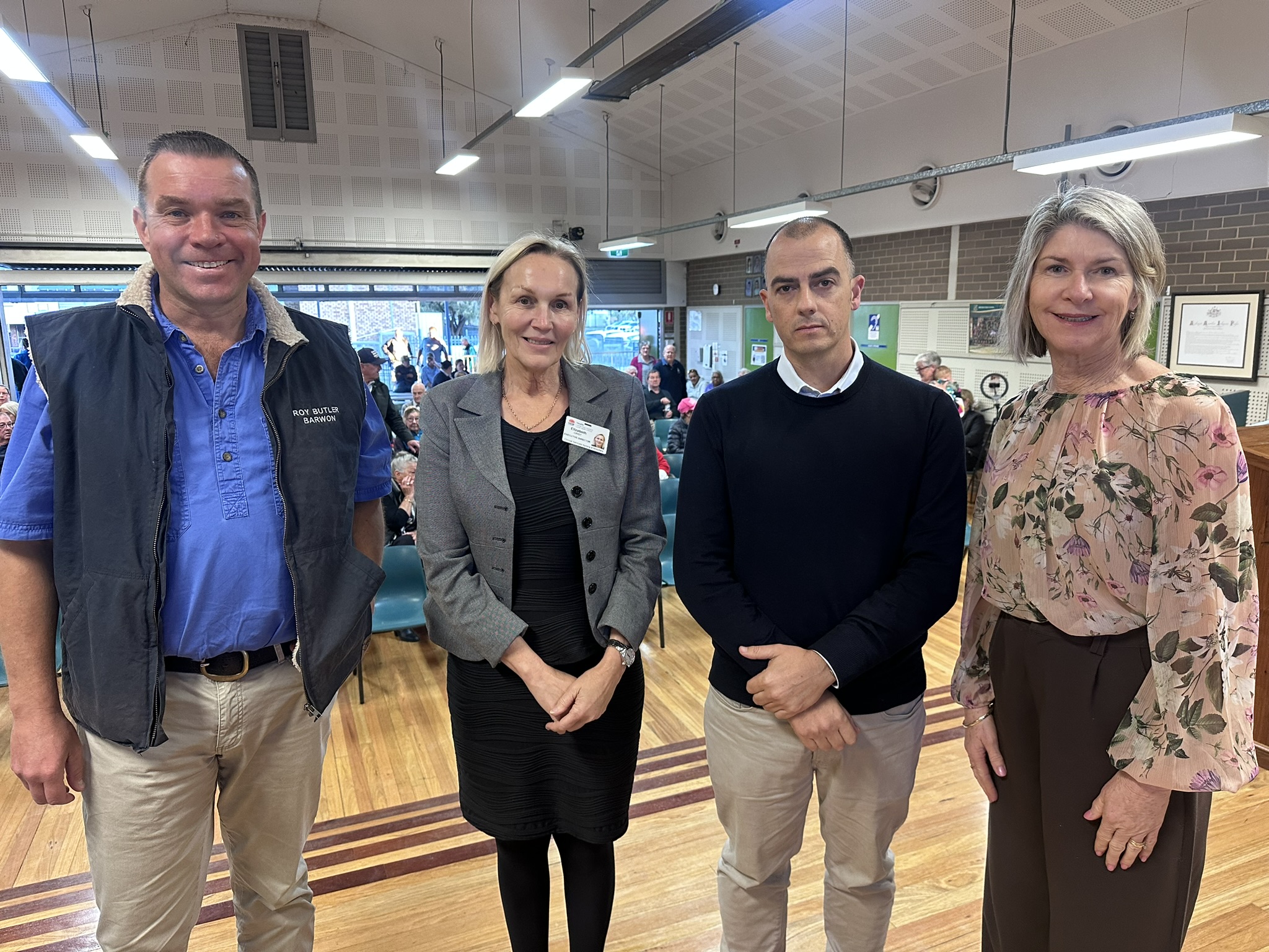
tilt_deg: -10.6
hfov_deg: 71.6
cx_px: 634
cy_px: 476
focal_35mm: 24
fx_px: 880
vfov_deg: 56.8
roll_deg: +0.9
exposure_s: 1/50
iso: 250
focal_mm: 6.86
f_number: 1.78
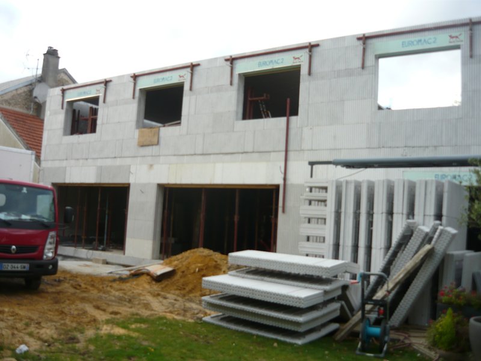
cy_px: 180
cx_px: 240
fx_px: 459
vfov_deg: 42.9
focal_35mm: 33
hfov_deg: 55.4
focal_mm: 5.5
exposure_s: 1/200
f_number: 2.8
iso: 100
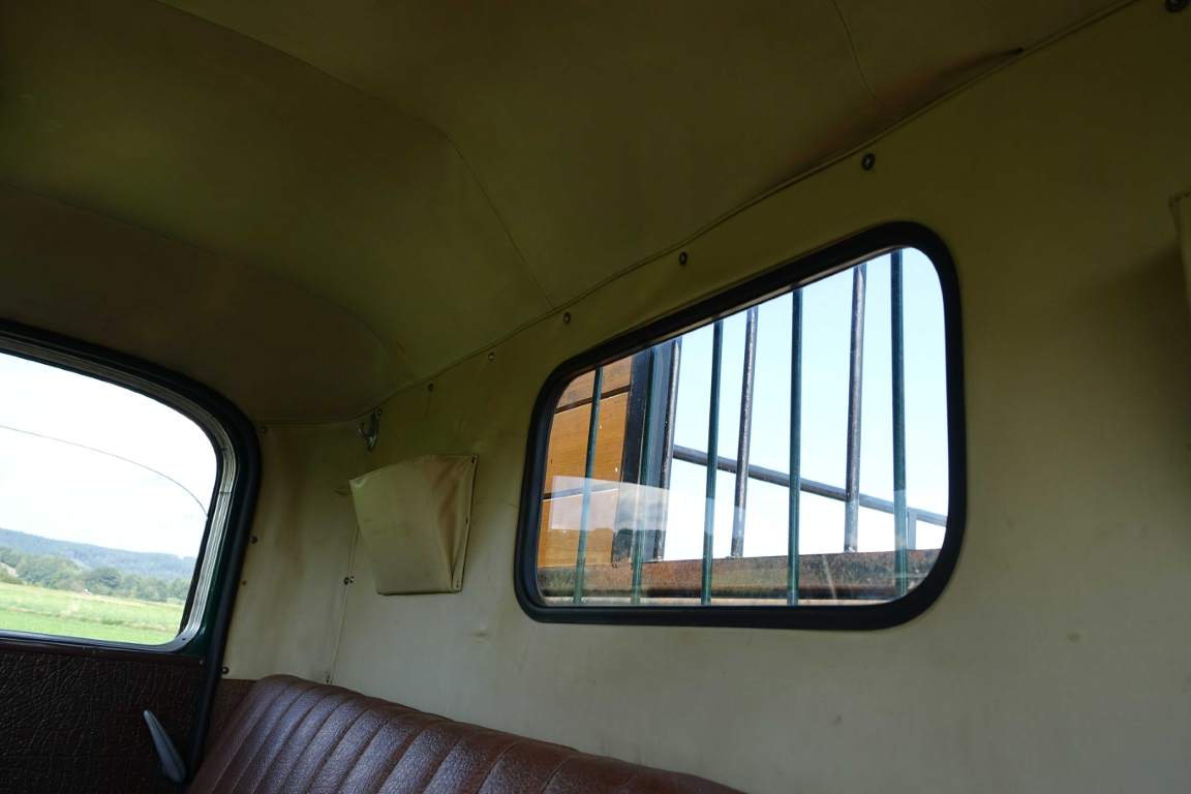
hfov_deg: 65.5
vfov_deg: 46.4
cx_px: 596
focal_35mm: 28
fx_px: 926
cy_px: 397
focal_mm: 10.42
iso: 125
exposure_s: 1/250
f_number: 4
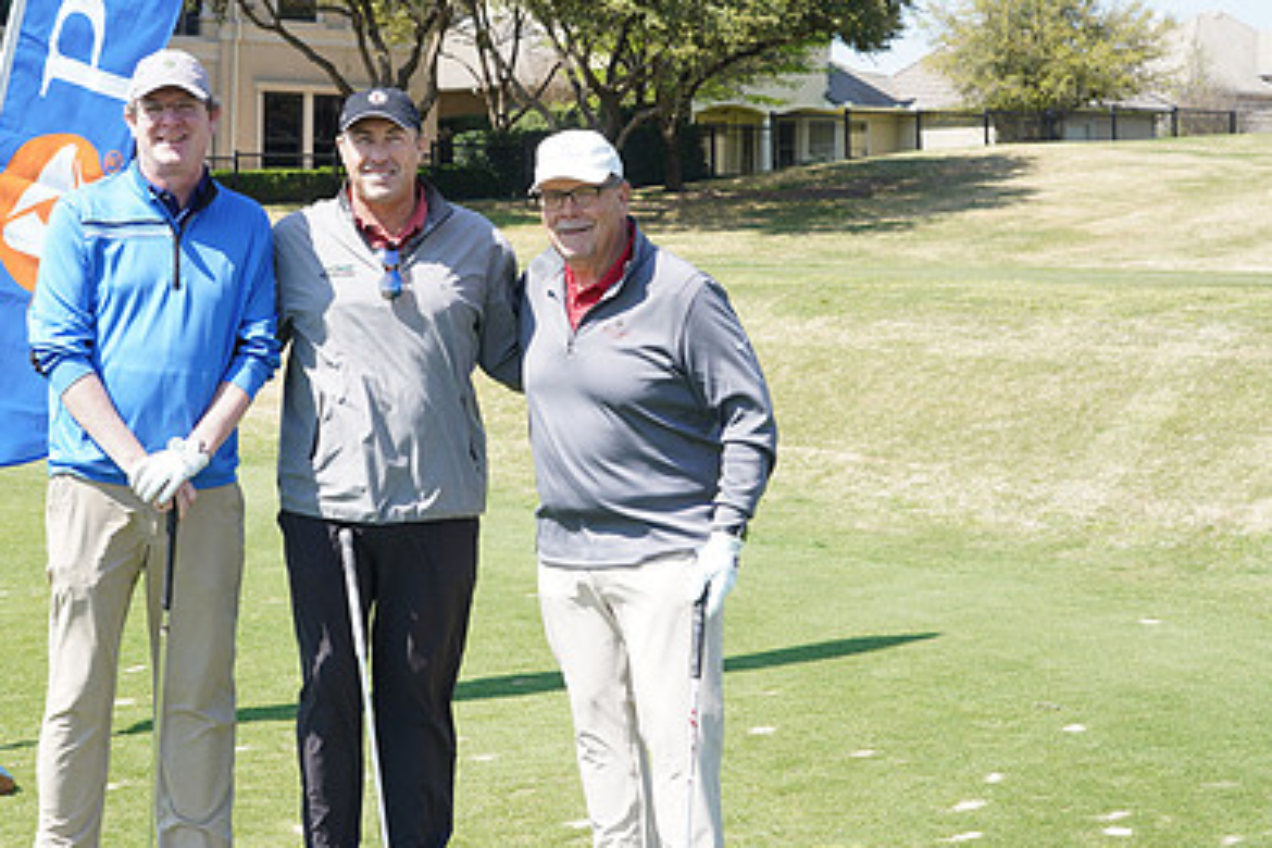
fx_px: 2155
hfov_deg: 32.4
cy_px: 236
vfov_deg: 22.1
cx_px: 346
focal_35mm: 61
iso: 160
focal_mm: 41
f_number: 7.1
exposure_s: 1/200
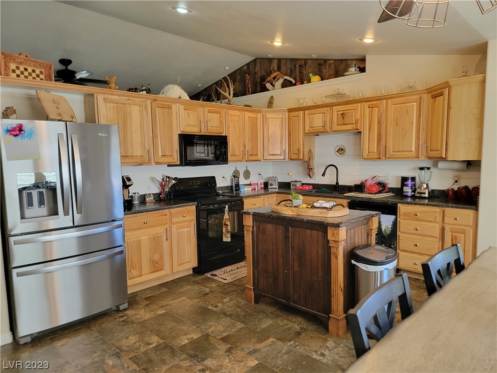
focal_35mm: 24
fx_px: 345
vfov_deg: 56.8
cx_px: 248
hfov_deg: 71.6
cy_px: 186
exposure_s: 1/120
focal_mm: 6.7
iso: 250
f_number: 1.8
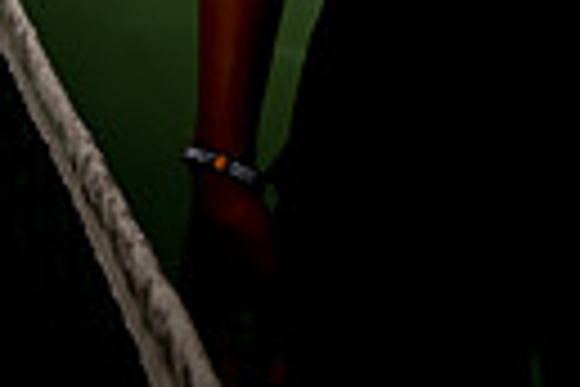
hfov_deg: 23.2
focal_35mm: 84
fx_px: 1353
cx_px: 582
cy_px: -603
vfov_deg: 12.2
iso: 50
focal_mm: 24
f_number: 1.4
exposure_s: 1/1600
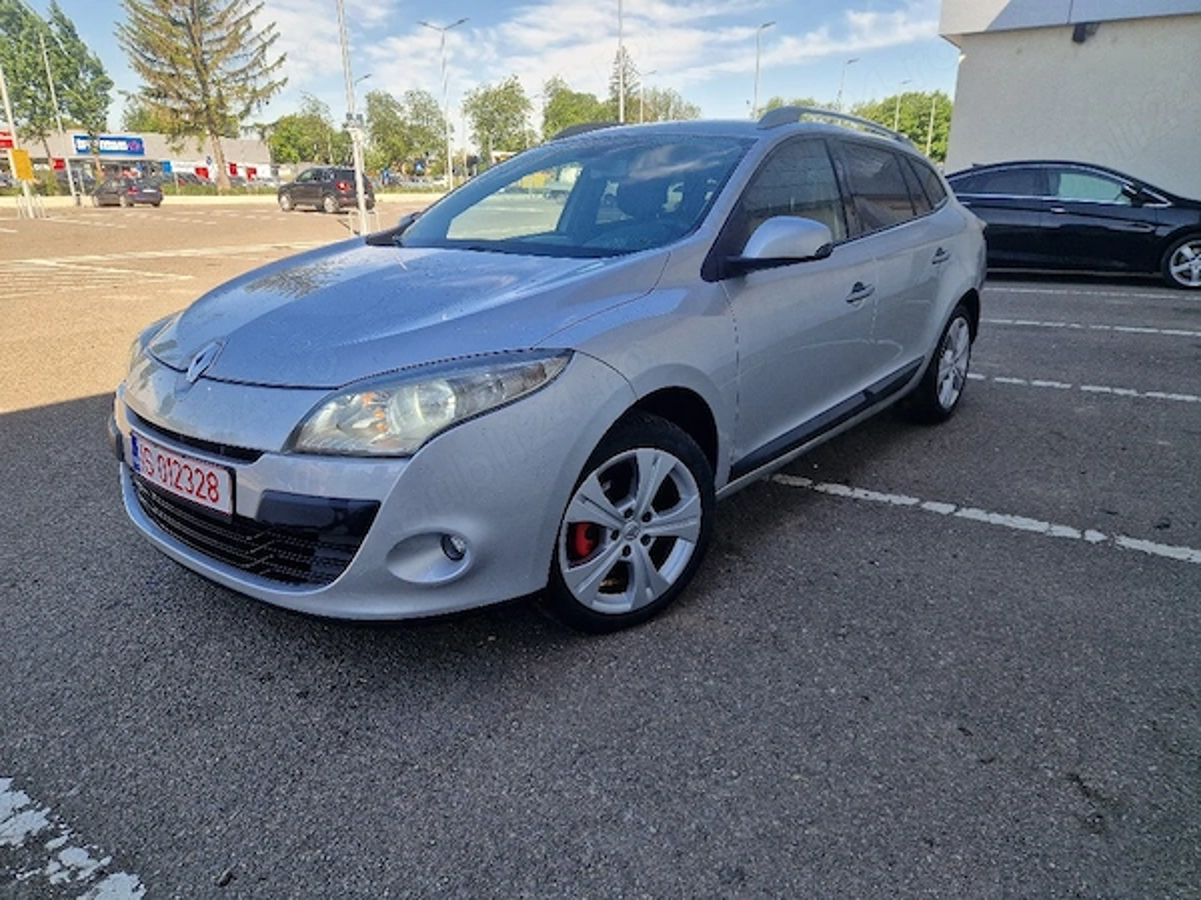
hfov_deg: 73.9
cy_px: 450
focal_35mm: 23
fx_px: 798
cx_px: 600
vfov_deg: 58.9
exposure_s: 1/588
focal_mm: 5.4
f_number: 1.8
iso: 50
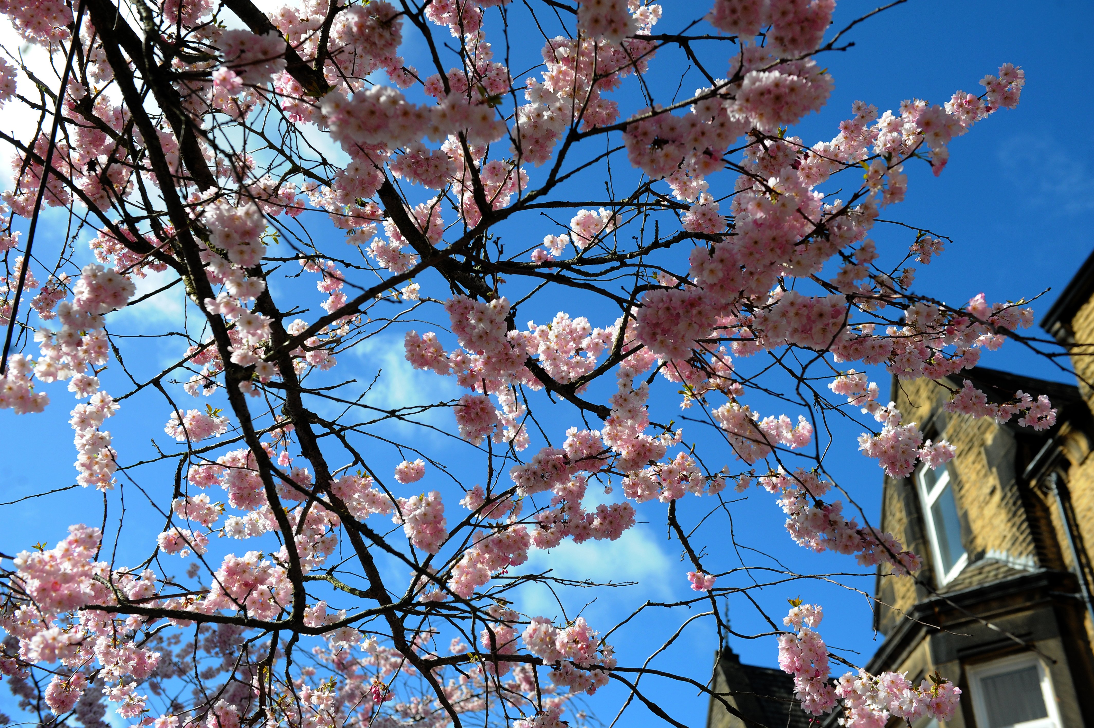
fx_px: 1275
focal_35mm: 42
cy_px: 364
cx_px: 547
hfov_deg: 46.4
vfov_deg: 31.9
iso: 800
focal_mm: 42
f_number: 5
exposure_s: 1/2500
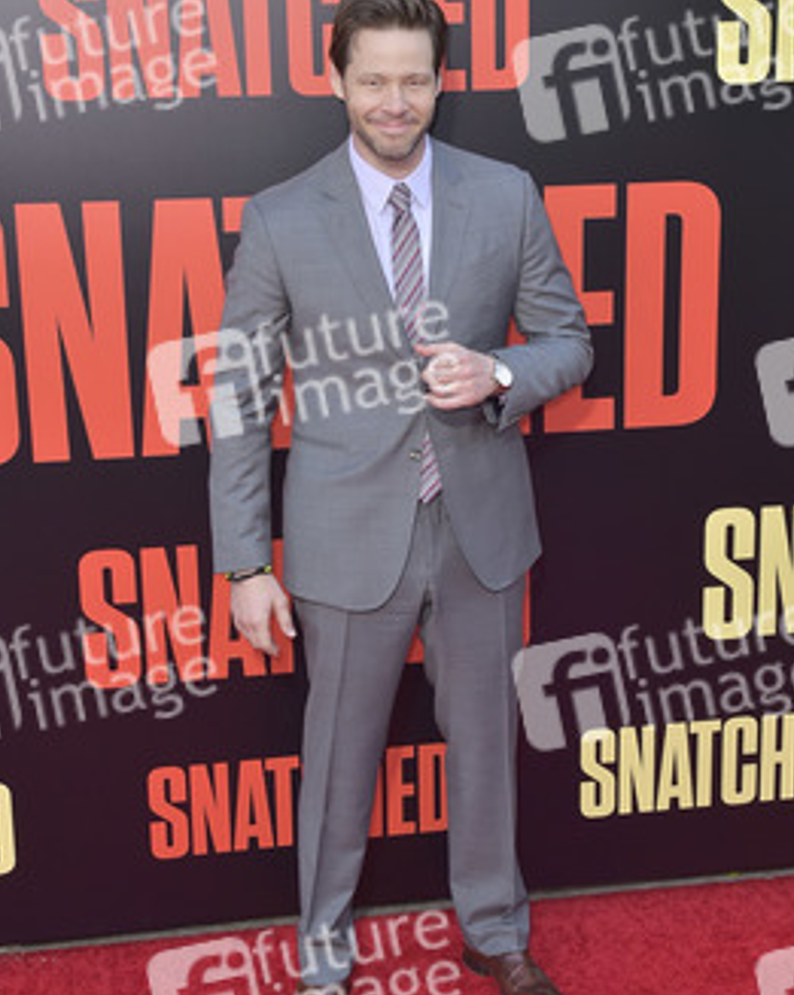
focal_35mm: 46
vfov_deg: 40.4
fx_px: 1353
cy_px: 526
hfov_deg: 32.7
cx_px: 394
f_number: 6.3
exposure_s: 1/320
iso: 500
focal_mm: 40
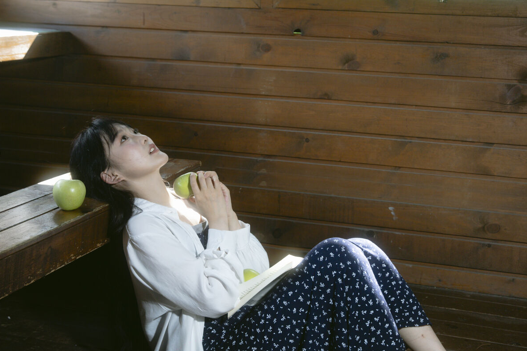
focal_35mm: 59
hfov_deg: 33.9
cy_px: 146
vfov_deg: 23.0
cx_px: 264
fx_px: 864
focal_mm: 39
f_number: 4
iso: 500
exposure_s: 1/125
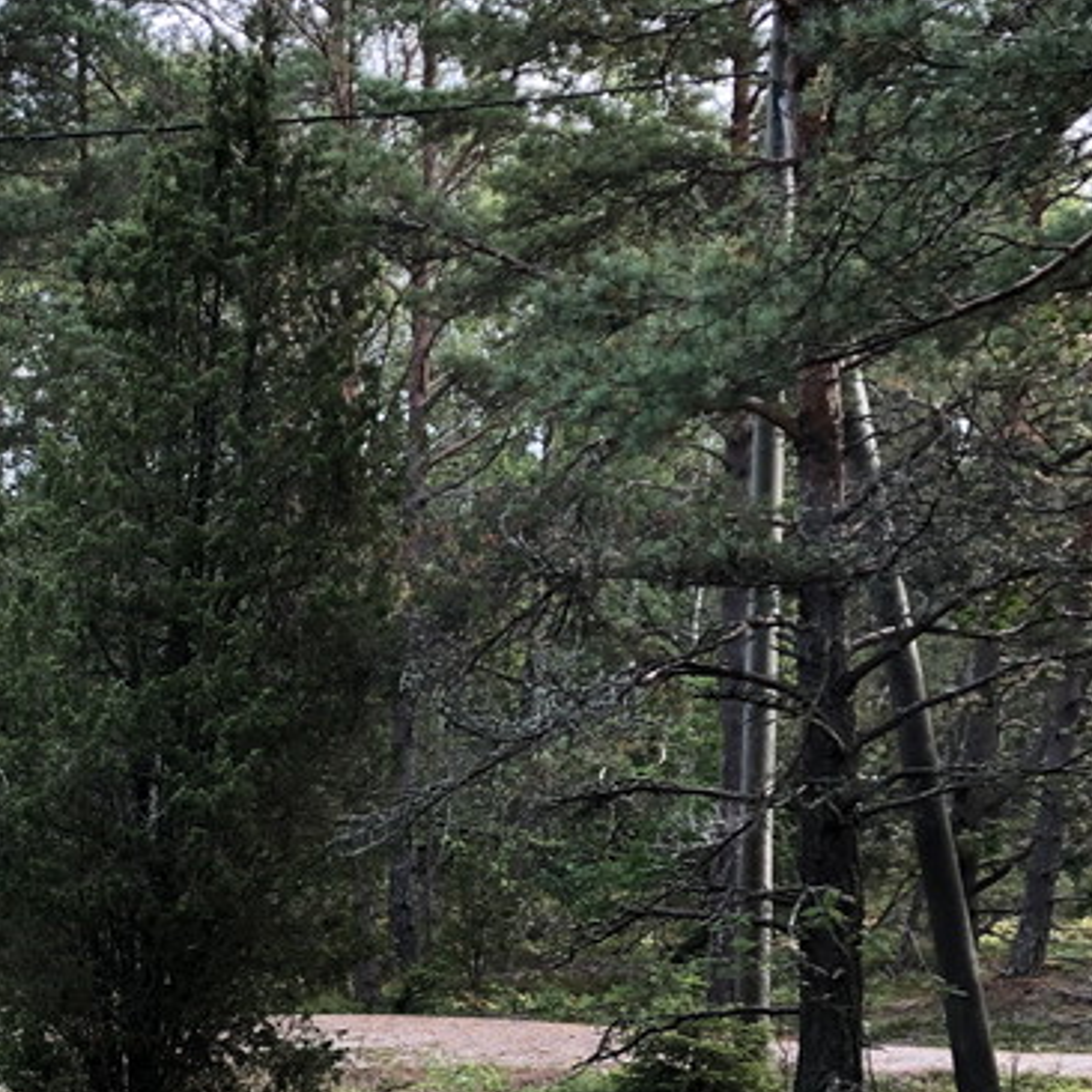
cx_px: 92
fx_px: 2320
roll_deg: +1.3
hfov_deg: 25.6
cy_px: 940
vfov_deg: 25.8
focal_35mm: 65
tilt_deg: -5.3
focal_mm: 3.99
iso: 32
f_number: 1.8
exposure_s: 1/120
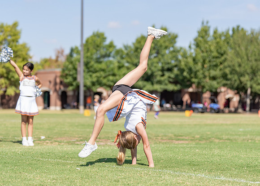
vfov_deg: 12.4
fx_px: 856
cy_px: 91
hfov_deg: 17.3
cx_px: 124
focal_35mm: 116
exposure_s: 1/1600
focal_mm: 89
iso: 125
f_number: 2.8
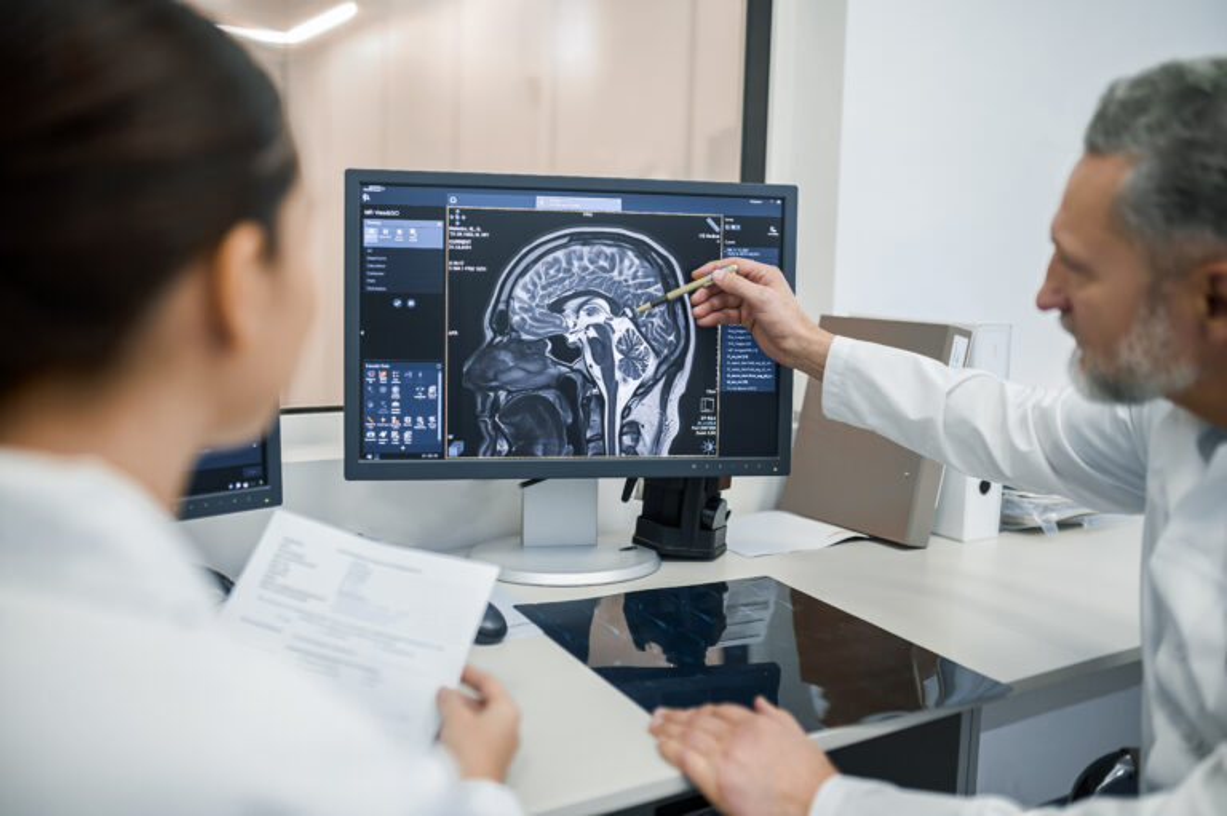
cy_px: 408
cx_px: 614
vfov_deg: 37.8
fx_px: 1192
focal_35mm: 35
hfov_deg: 54.5
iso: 320
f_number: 2
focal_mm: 35
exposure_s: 1/160
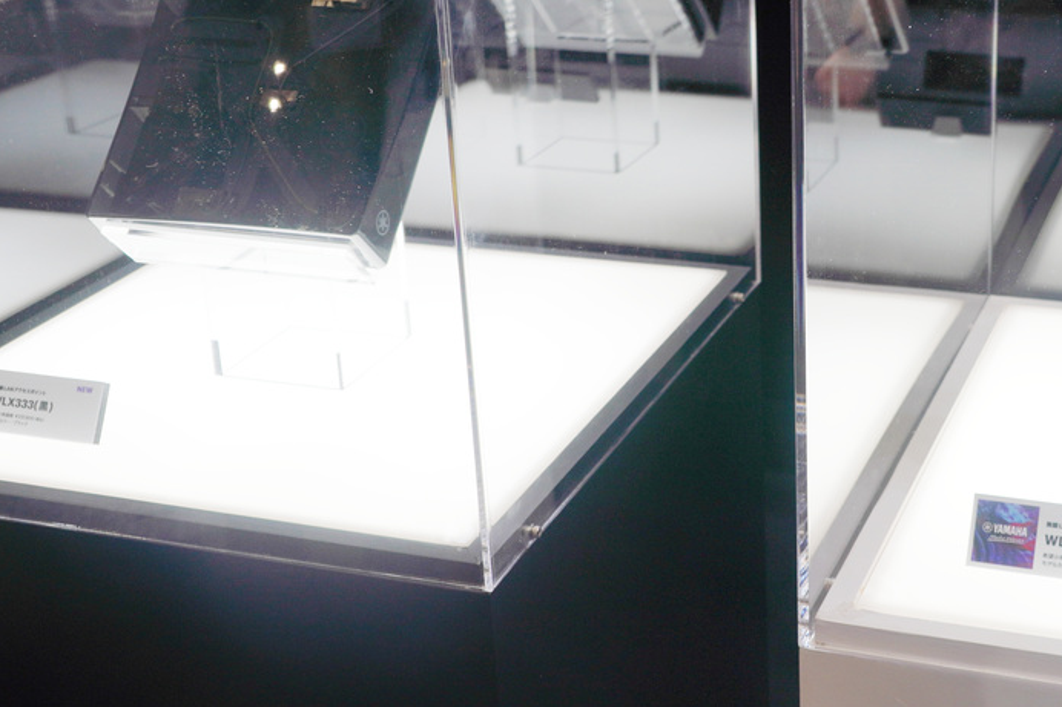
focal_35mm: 60
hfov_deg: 32.9
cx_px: 772
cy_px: 282
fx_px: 1766
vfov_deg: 22.6
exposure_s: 1/60
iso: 100
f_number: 5
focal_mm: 23
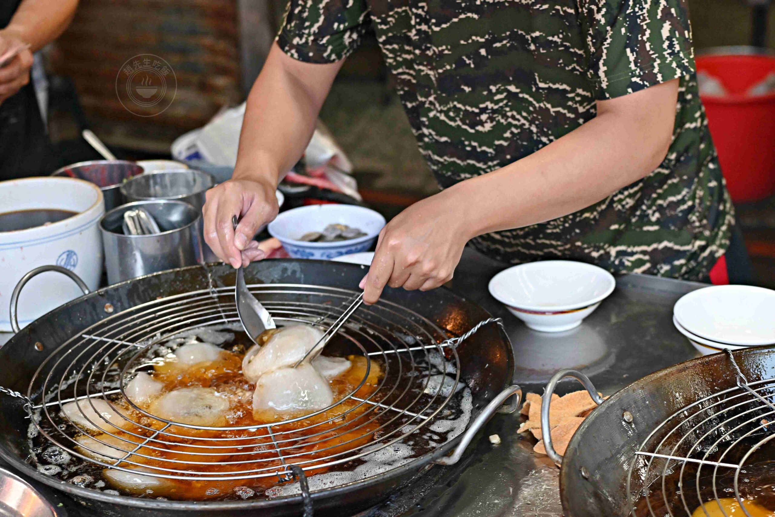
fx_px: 1615
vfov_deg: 18.2
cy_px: 258
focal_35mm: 75
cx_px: 388
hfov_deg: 27.0
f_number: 3.2
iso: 900
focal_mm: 50
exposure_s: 1/200
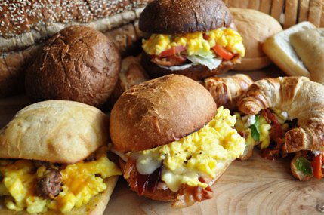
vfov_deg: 34.1
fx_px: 351
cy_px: 108
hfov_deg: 49.6
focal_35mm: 39
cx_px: 162
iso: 450
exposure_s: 1/400
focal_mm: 26
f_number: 4.2
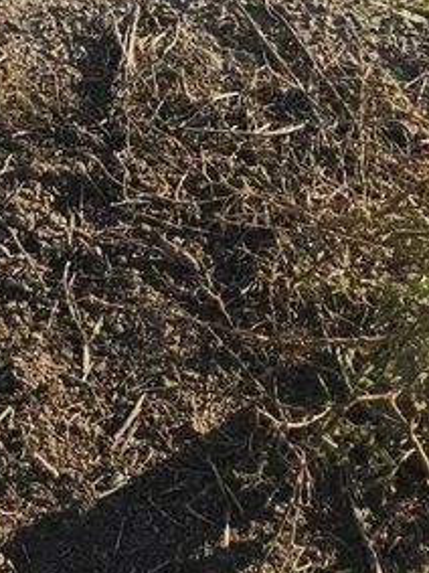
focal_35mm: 111
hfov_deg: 12.5
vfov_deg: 13.7
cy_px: -732
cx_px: -251
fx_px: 1836
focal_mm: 5.4
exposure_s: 1/1235
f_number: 1.8
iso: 25
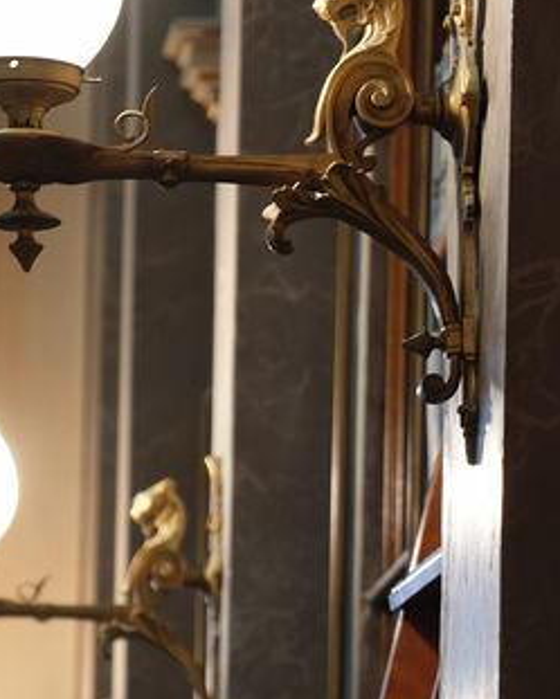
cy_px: 446
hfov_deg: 4.6
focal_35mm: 338
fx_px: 6999
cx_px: 681
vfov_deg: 5.7
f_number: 5.3
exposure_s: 1/4
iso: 320
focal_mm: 74.4
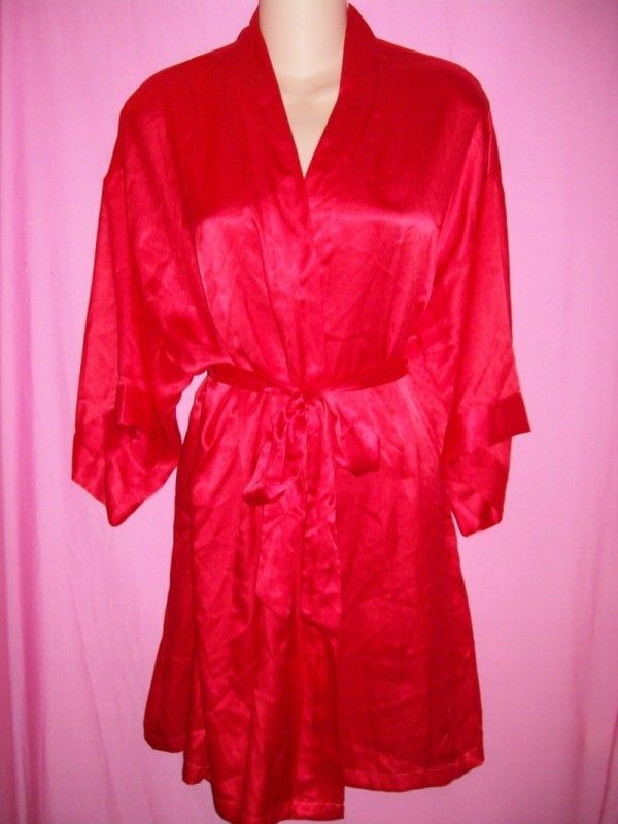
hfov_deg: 39.7
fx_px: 857
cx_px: 309
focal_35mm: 36
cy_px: 412
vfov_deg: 51.4
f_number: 2.7
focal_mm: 6
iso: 80
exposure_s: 1/64
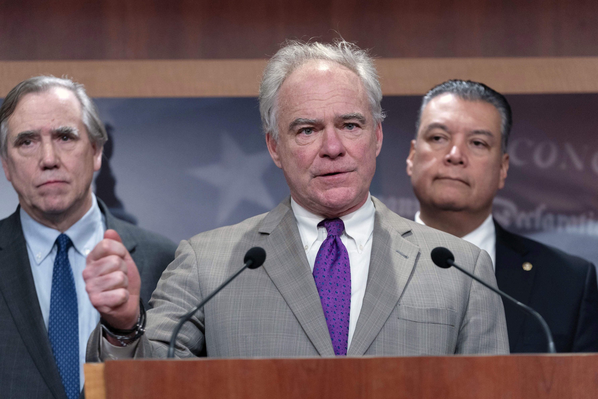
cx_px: 299
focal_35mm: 138
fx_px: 2292
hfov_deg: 14.9
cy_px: 200
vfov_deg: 9.9
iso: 2500
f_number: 4.5
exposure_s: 1/320
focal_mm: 138
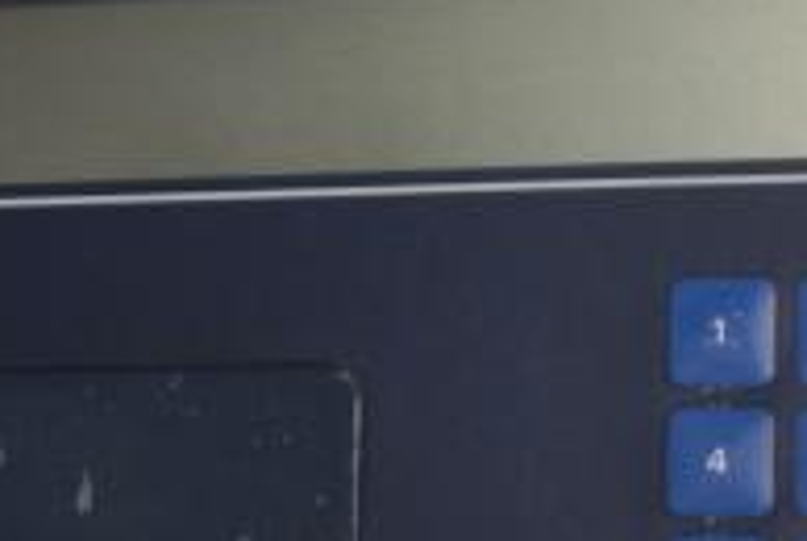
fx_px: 3547
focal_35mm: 158
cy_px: 608
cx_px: 216
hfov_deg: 12.9
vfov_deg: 8.6
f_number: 3.8
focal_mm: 32
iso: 100
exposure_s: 1/125
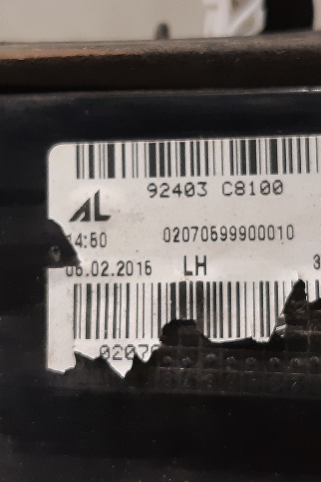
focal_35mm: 41
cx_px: 175
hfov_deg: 32.6
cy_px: 227
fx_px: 548
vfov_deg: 47.4
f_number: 1.7
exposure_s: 1/50
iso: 200
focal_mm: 3.93
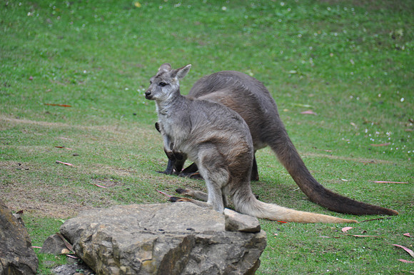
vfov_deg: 3.0
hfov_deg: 4.6
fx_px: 5168
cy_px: 138
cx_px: 207
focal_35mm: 450
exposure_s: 1/200
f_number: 5.6
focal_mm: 300
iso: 320
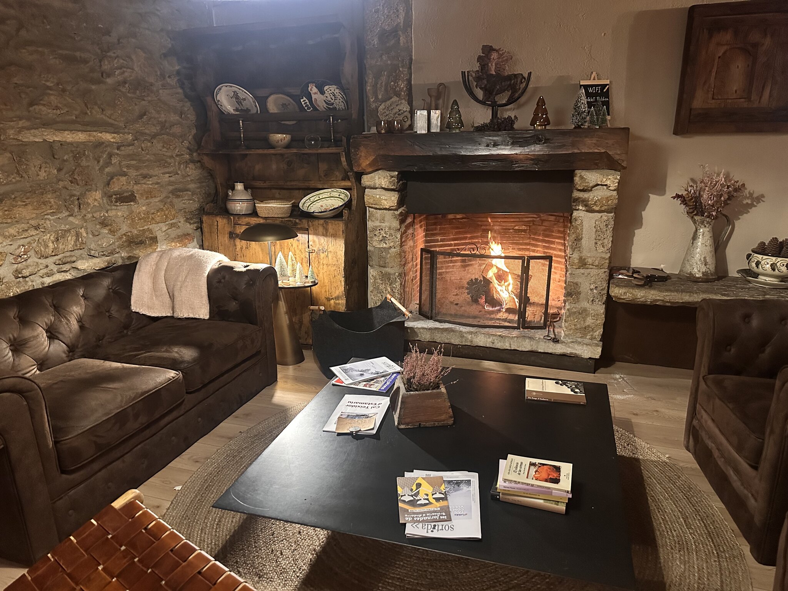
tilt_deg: -16.3
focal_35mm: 24
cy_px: 296
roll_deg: +0.9
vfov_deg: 56.8
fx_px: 546
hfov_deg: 71.6
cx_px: 394
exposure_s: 1/33
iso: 800
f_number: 1.78
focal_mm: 6.86
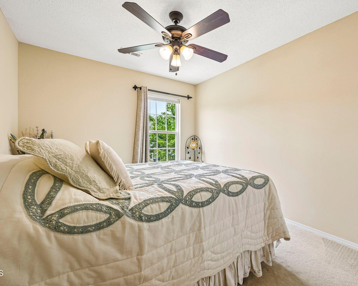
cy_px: 141
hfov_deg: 92.8
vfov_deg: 80.4
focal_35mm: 16
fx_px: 169
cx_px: 198
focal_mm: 14
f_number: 8
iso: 140
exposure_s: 1/15
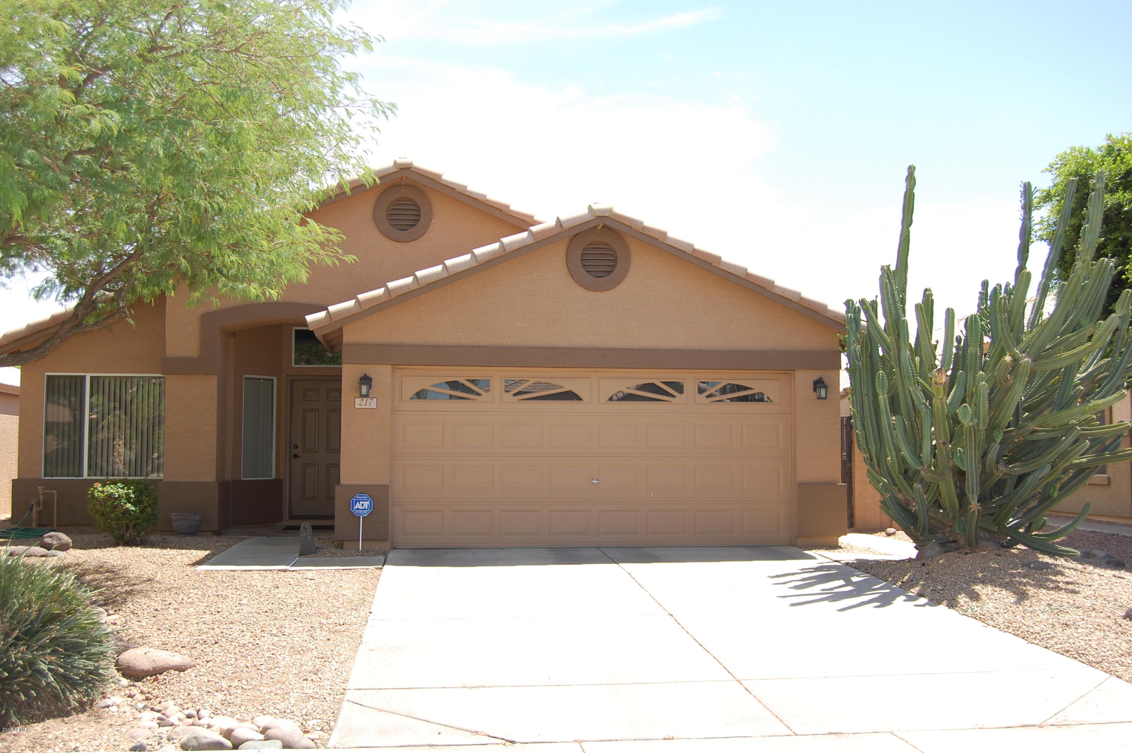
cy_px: 376
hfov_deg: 53.2
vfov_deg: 36.8
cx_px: 566
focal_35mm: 36
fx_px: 1131
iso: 250
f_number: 5.6
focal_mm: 24
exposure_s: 1/500
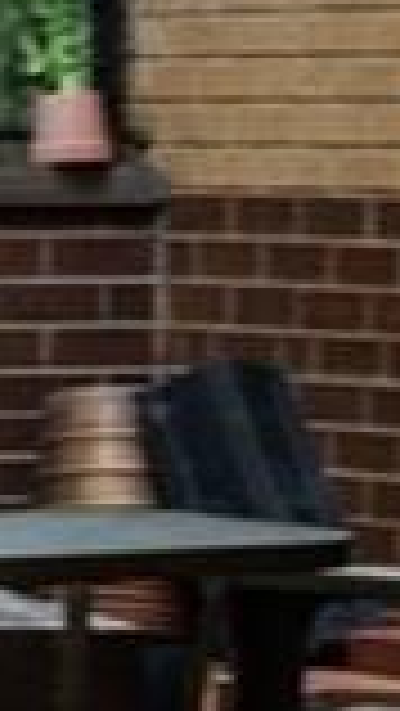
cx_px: -1627
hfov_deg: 3.1
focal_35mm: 371
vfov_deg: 5.8
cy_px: 166
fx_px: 6988
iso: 400
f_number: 9
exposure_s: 1/15
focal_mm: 35
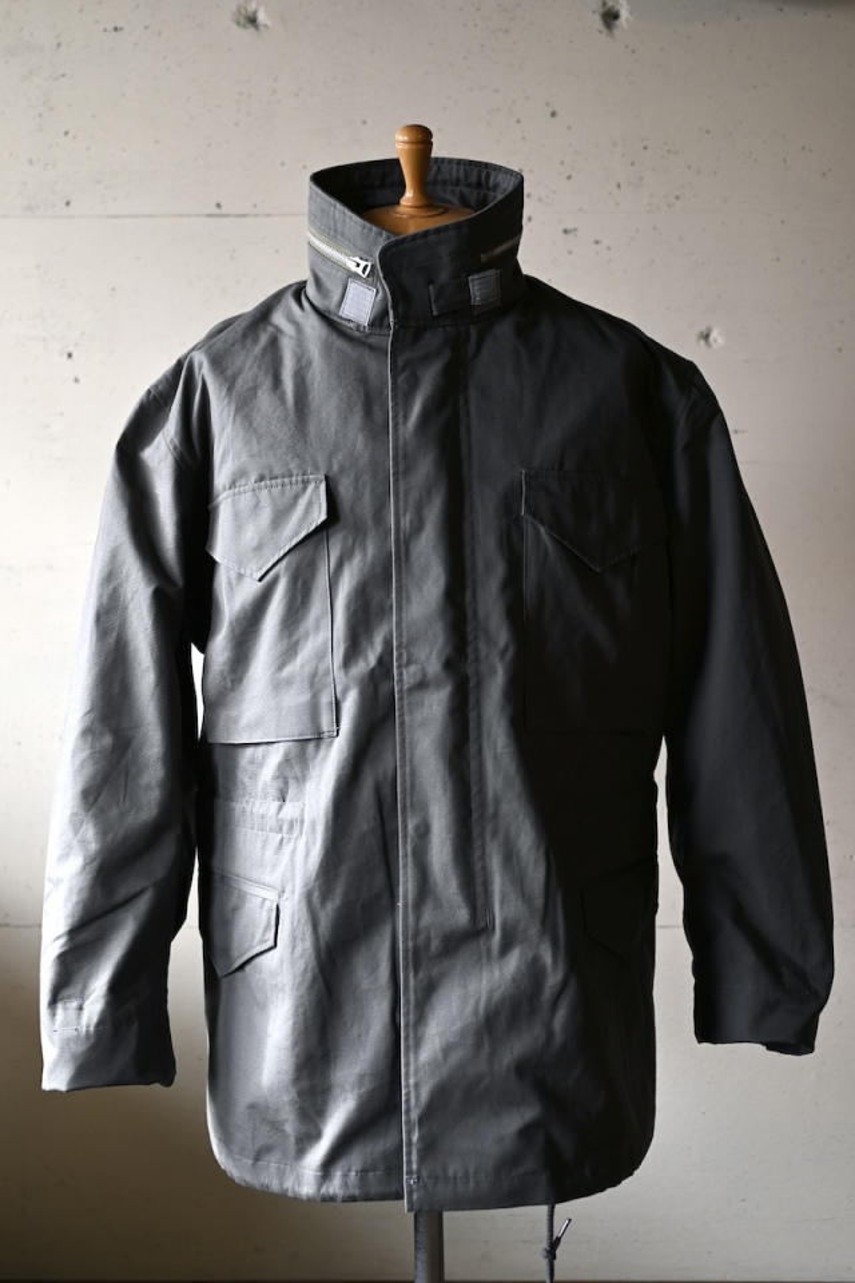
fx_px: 1496
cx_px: 428
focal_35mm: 42
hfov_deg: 31.9
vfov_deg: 46.4
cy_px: 642
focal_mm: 28
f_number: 2.8
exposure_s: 1/50
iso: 100
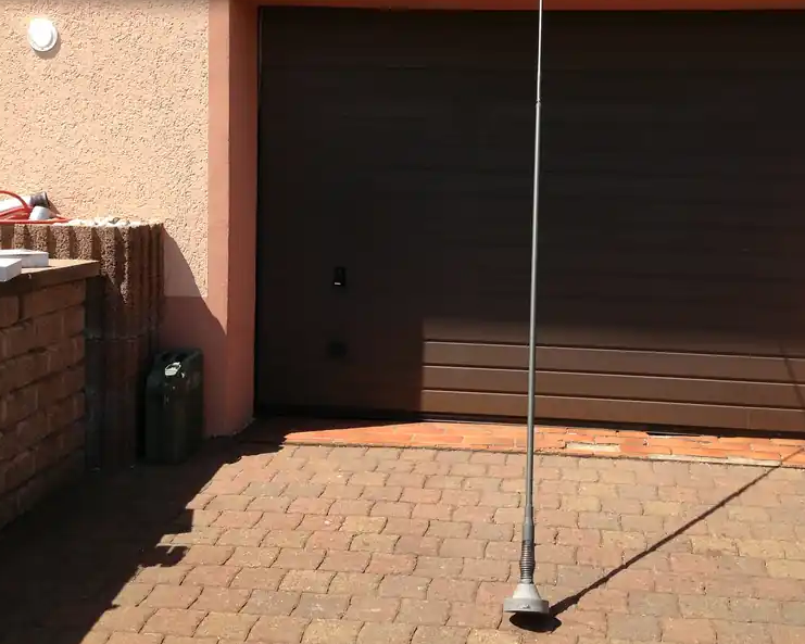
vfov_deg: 32.6
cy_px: 240
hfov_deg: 40.2
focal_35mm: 46
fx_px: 1096
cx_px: 482
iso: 50
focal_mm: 4.28
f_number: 2.4
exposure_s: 1/1513
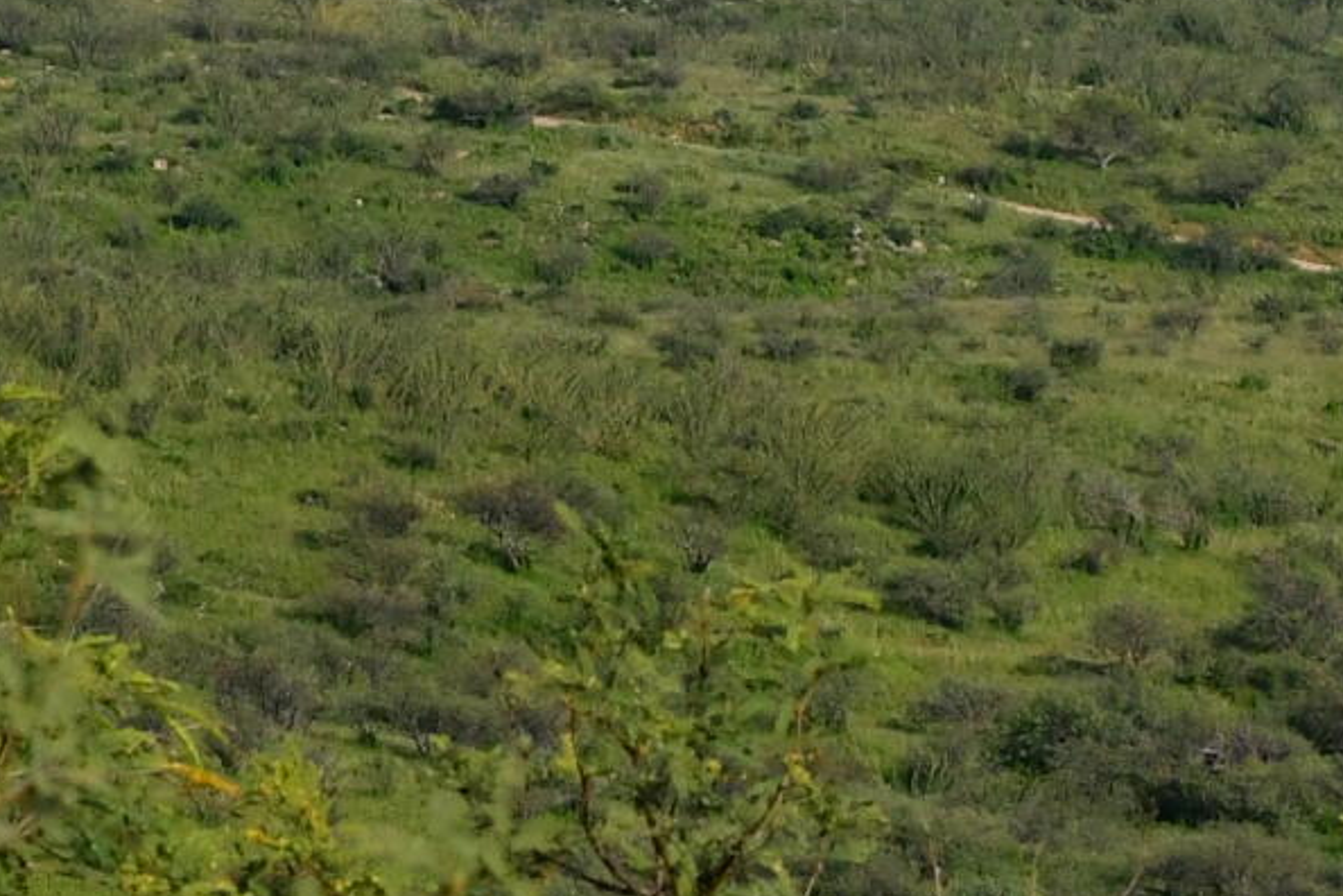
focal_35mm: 682
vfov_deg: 2.0
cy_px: -756
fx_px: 25440
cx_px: 2618
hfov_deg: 3.0
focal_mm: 90
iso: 800
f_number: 14
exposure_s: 1/1600
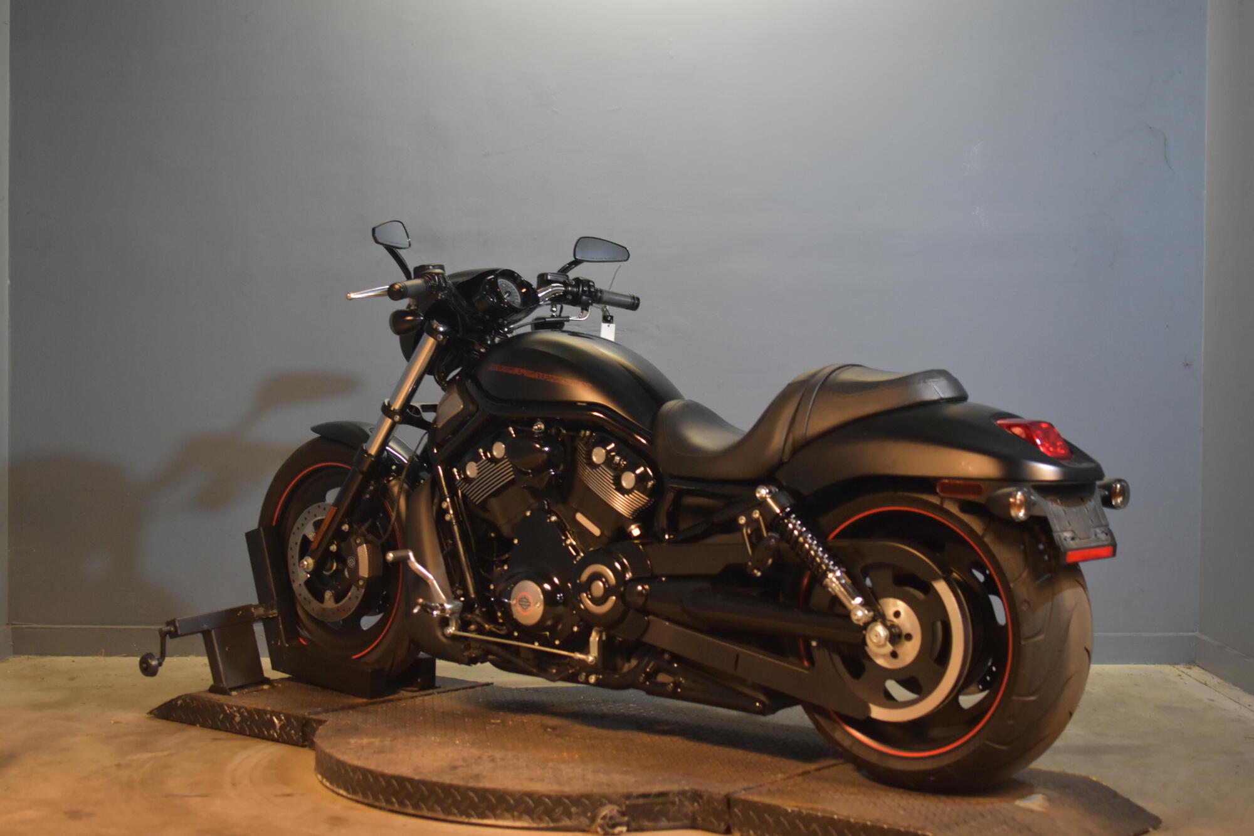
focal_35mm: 52
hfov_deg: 37.9
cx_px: 627
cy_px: 418
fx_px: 1828
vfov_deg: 25.7
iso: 1600
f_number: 2.8
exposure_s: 1/60
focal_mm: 35
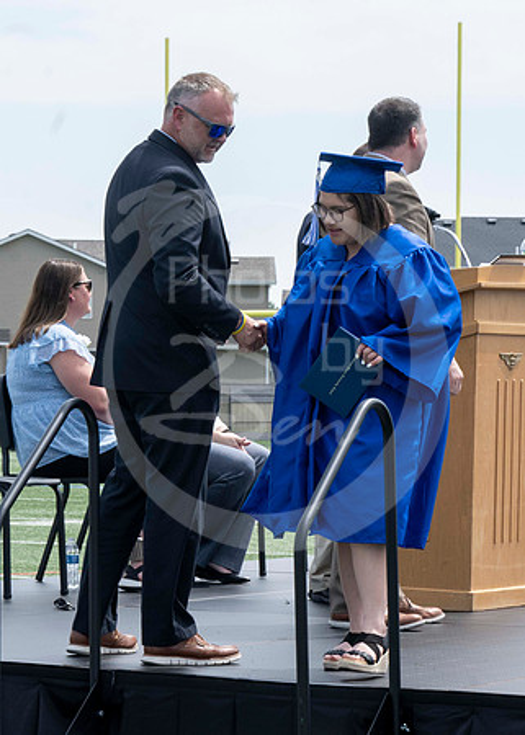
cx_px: 102
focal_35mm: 161
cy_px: 235
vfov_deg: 12.5
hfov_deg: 8.9
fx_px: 3357
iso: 200
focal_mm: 70
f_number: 13
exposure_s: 1/250
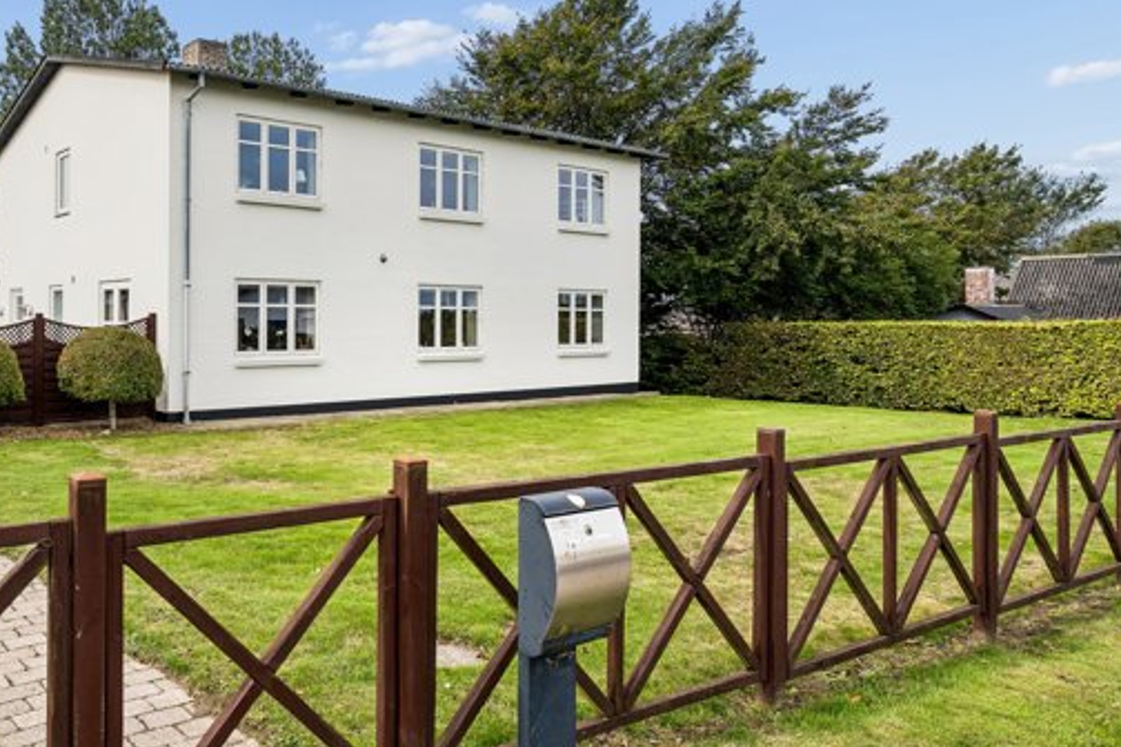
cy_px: 326
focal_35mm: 27
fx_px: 841
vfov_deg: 47.8
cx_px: 260
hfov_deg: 62.9
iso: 250
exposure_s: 1/320
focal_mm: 17
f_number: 8
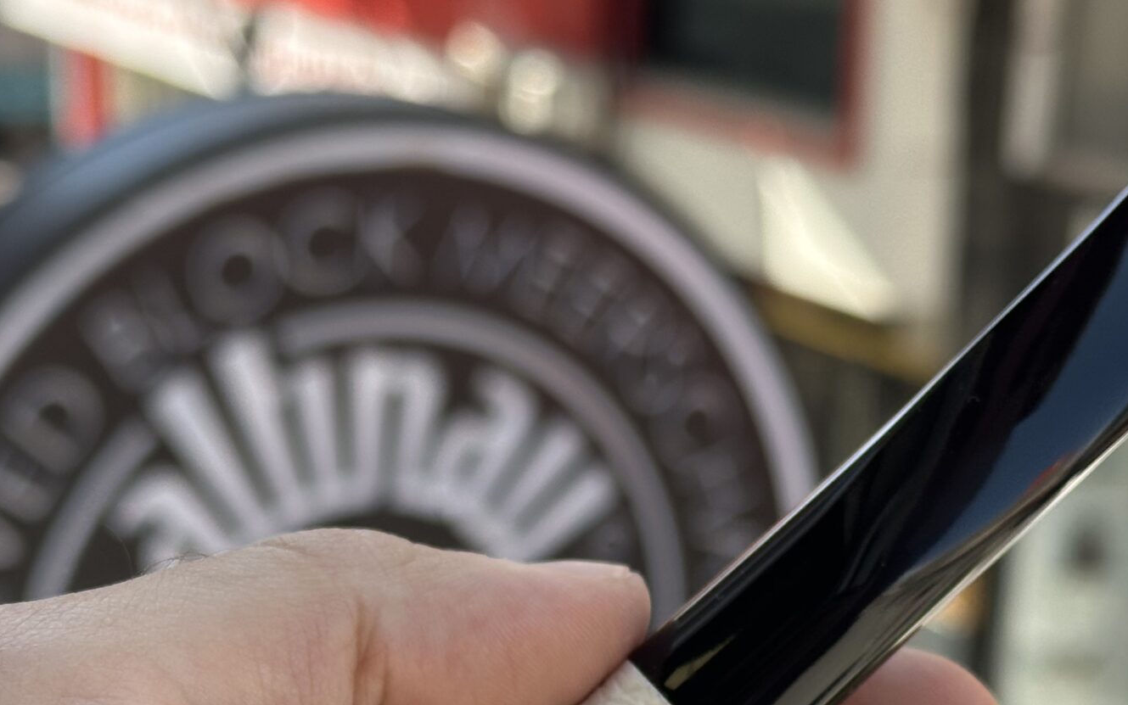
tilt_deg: -19.5
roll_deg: -2.7
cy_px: 760
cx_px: 609
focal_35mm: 98
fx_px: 3013
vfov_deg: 13.1
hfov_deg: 21.2
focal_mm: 6.86
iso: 64
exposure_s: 1/1030
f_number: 1.78
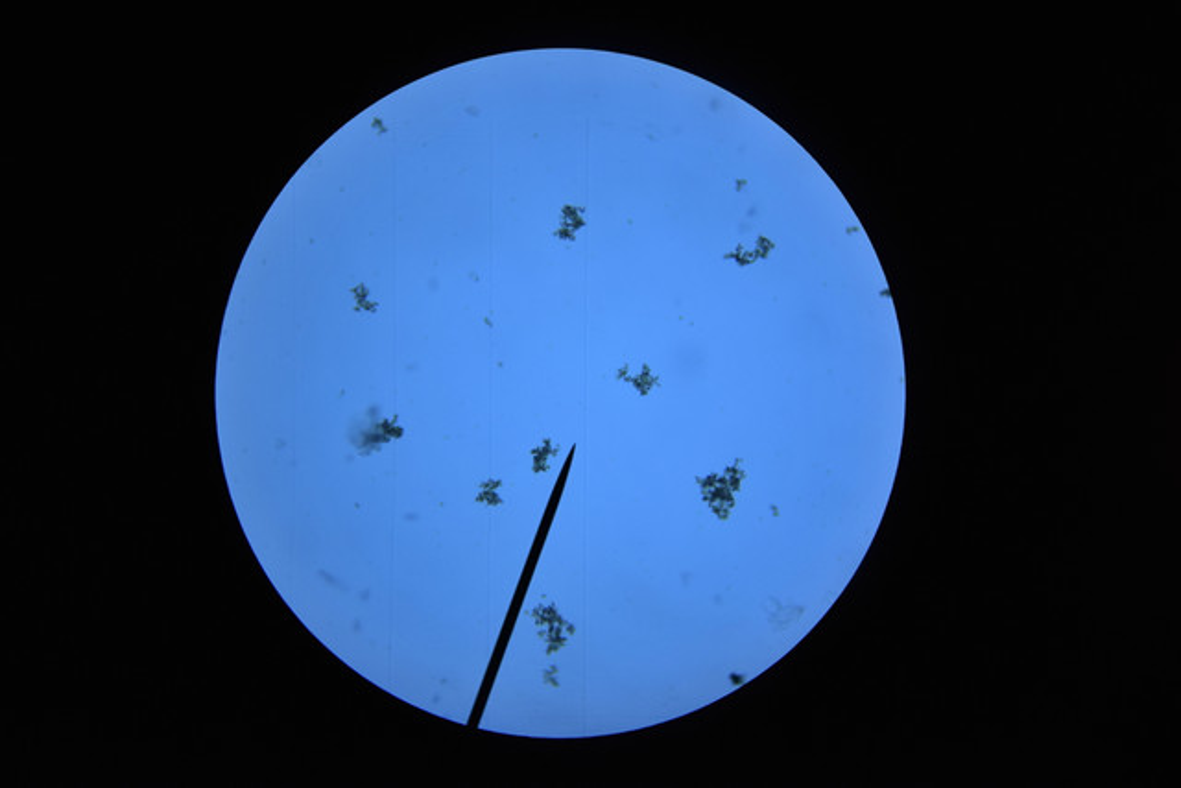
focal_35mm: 30
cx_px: 590
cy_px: 394
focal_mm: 20
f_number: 4
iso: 800
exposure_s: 1/50
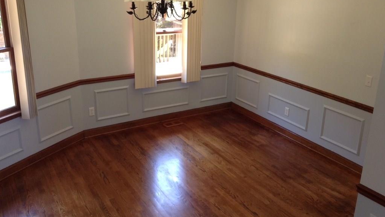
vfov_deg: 32.7
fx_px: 367
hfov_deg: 55.3
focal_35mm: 36
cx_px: 193
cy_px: 86
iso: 50
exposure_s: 1/25
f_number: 2.4
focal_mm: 3.3
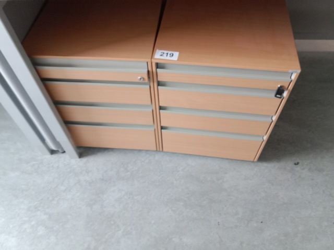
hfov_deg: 65.3
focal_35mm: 27
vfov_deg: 51.4
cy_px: 125
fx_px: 261
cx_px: 167
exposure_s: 1/20
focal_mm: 3.65
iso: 846
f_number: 2.2
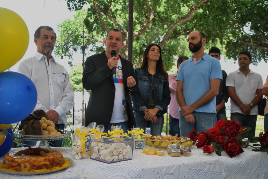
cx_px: 134
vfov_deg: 40.1
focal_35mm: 33
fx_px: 246
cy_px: 90
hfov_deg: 57.2
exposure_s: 1/500
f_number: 4
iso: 800
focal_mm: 22
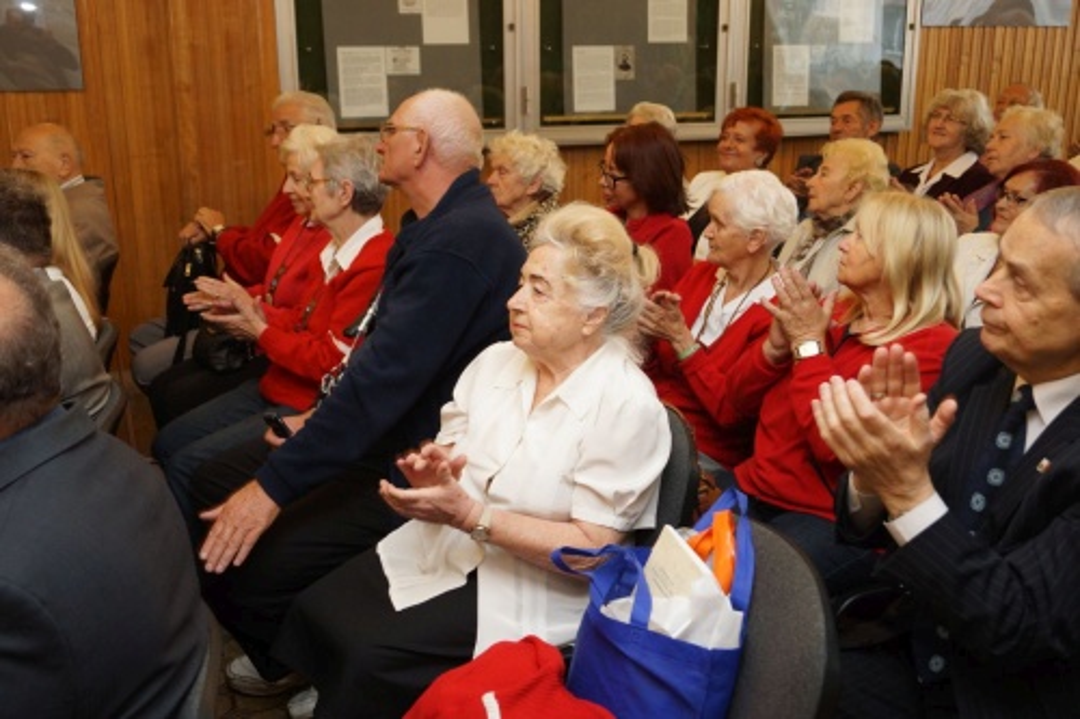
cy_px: 360
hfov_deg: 49.6
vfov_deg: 34.2
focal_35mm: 39
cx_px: 540
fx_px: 1170
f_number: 4
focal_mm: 26
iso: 500
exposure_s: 1/60
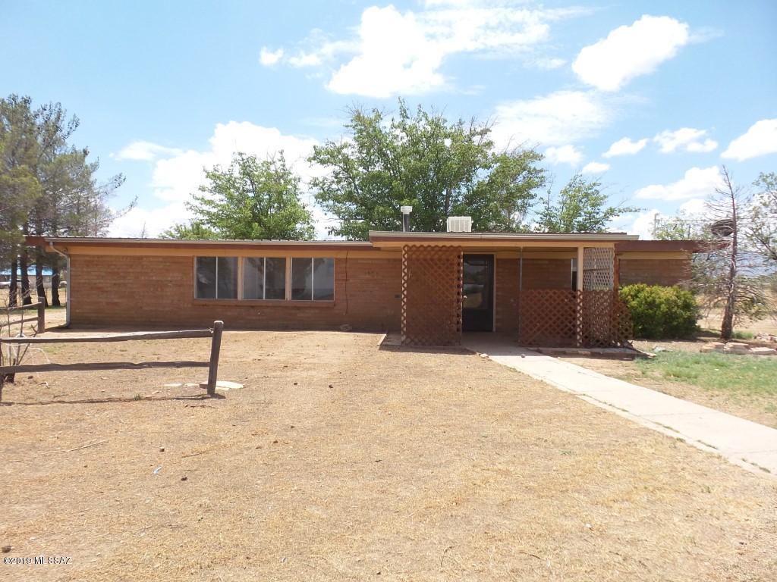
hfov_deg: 73.9
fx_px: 516
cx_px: 388
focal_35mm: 23
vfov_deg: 58.9
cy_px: 291
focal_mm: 4.1
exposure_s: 1/1000
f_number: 3.5
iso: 100
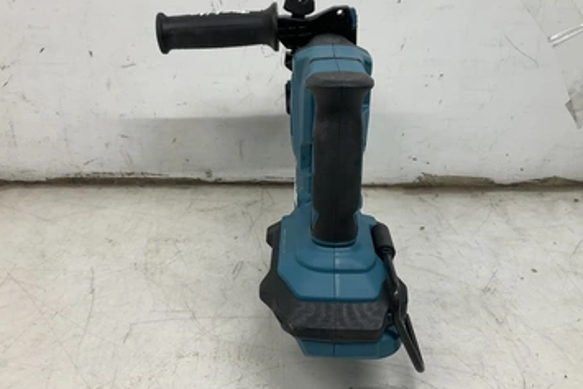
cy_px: 184
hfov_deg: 55.8
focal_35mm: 34
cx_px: 281
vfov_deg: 38.9
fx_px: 551
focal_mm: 3
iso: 32
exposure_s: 1/120
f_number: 1.8
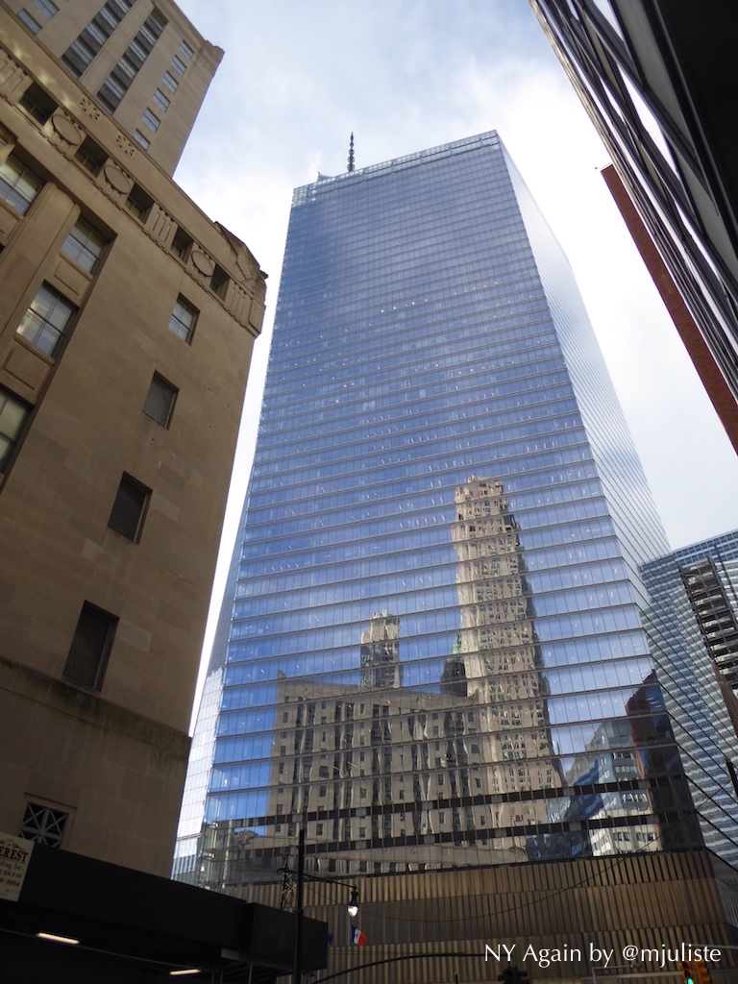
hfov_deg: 54.9
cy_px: 492
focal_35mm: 25
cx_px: 369
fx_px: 711
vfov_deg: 69.4
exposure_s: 1/400
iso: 100
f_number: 3.3
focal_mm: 4.3
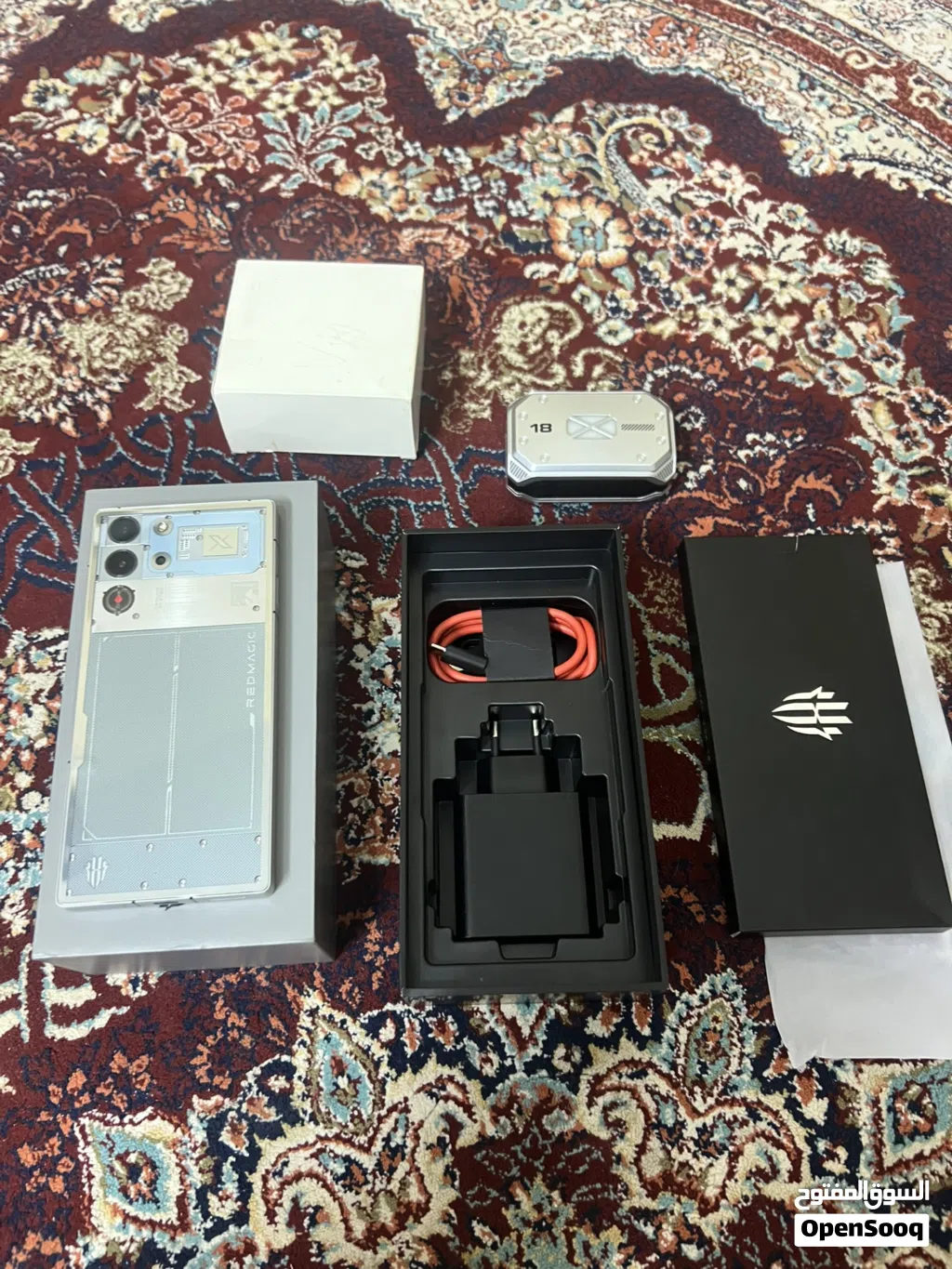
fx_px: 953
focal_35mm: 26
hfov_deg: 53.1
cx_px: 476
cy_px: 634
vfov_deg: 67.3
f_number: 1.5
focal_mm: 5.7
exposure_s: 1/25
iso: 640
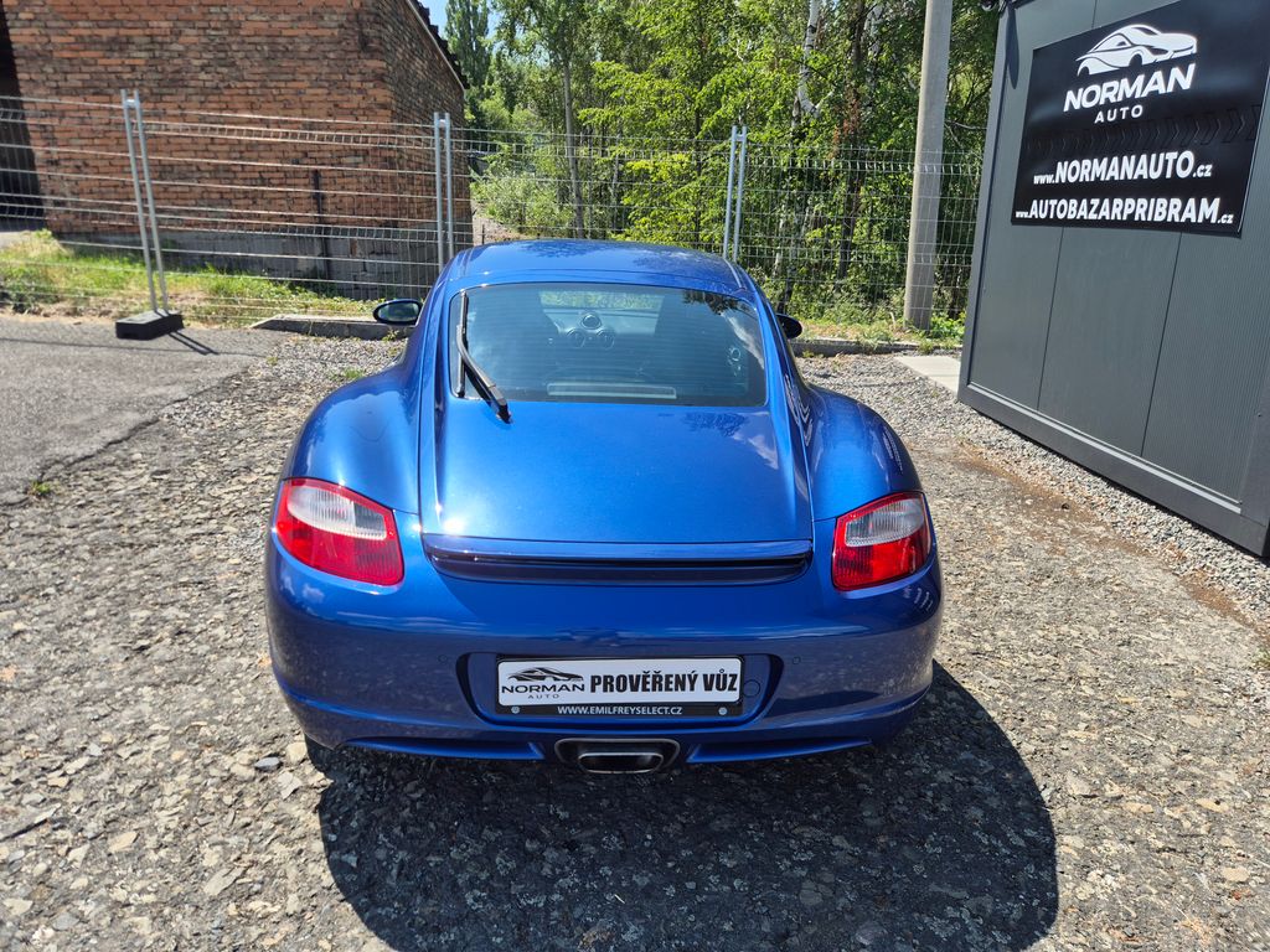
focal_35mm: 23
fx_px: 844
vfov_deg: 58.9
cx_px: 635
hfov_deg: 73.9
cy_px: 476
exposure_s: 1/1240
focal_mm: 5.4
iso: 25
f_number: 1.8
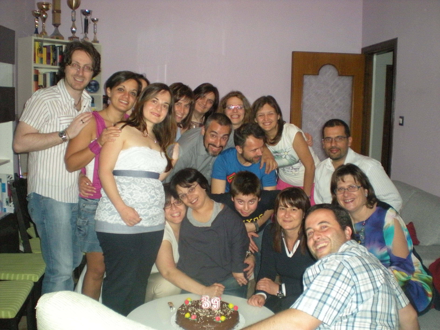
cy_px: 165
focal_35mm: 38
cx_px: 220
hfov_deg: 49.0
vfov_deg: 37.7
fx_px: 483
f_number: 3.1
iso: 493
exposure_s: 1/60
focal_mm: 6.3
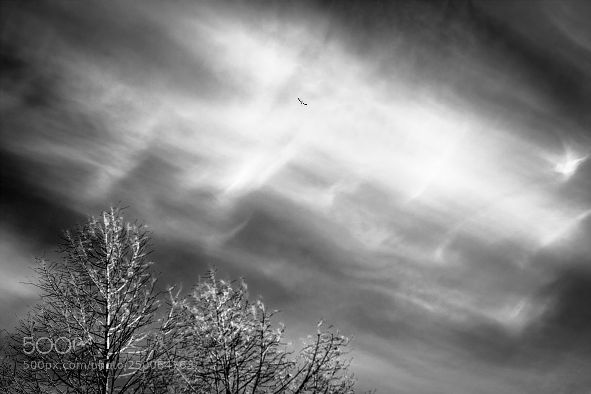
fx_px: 1395
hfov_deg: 23.9
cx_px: 296
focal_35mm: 85
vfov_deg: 16.1
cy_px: 197
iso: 100
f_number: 4
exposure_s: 1/1600
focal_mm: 85
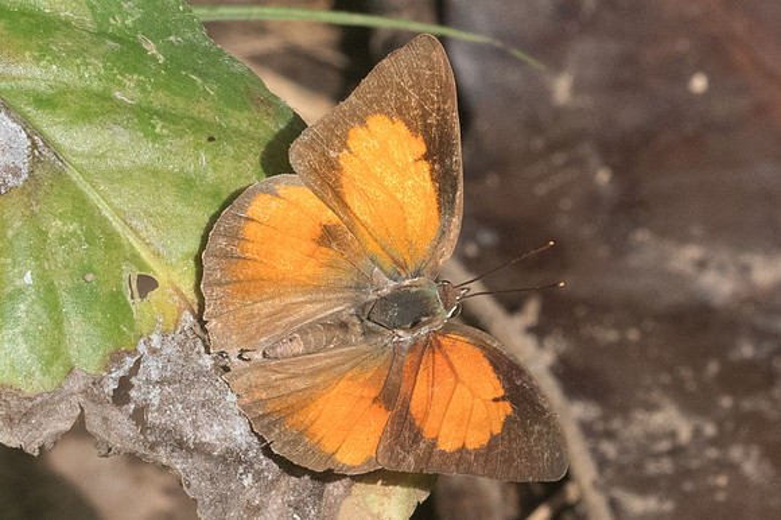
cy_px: 278
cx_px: 625
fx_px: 18693
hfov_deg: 2.4
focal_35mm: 862
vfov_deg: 1.6
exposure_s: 1/500
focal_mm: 150
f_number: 13
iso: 1000
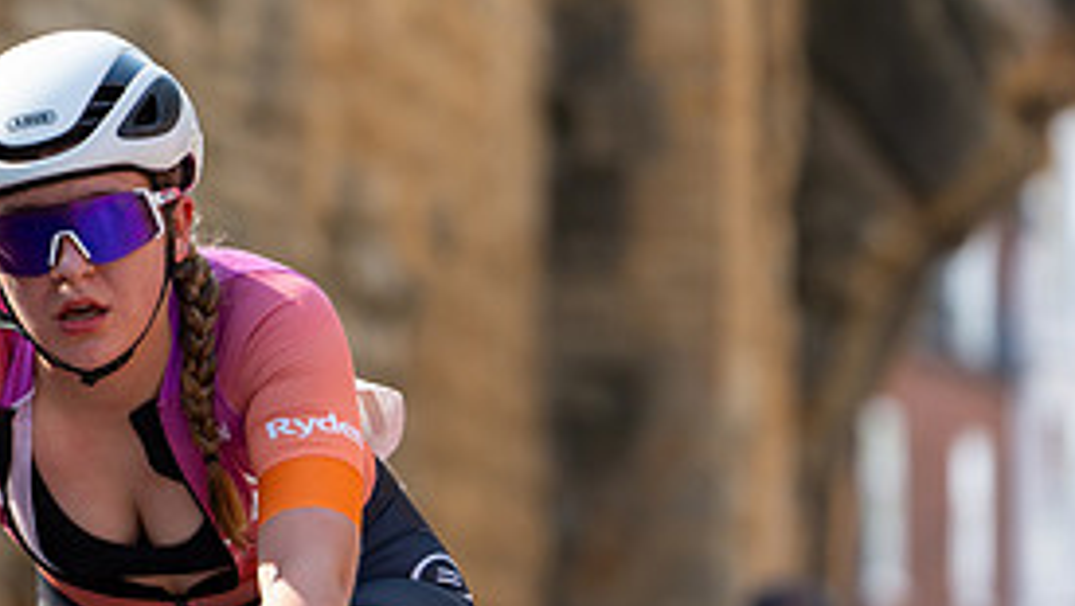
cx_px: 164
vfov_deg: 3.3
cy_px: 311
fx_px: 10580
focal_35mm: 371
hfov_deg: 5.8
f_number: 3.5
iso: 200
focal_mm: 168
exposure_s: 1/640
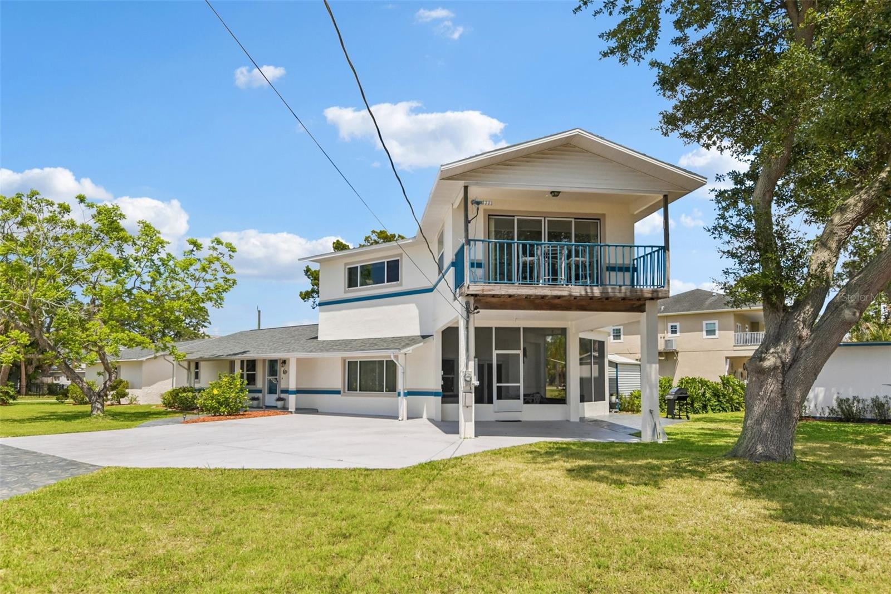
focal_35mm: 22
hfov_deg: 78.6
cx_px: 446
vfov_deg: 57.2
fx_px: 544
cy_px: 297
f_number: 8
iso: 400
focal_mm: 22
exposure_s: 1/2000
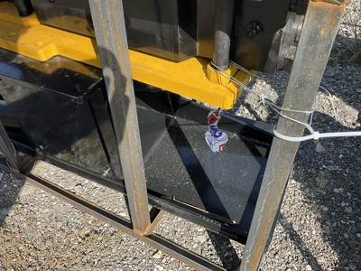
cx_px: 180
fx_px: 302
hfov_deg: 61.7
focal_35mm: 29
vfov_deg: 48.2
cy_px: 136
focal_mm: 3
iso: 25
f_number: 1.8
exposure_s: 1/657
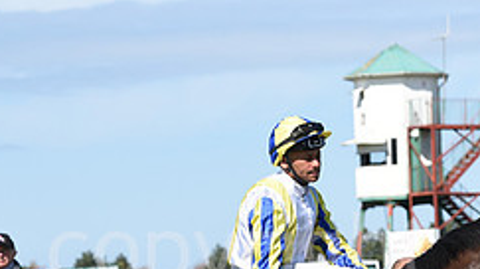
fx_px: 3026
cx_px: 308
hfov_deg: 9.1
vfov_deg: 5.1
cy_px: 377
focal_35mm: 238
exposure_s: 1/2000
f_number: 5.6
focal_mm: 95
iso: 400
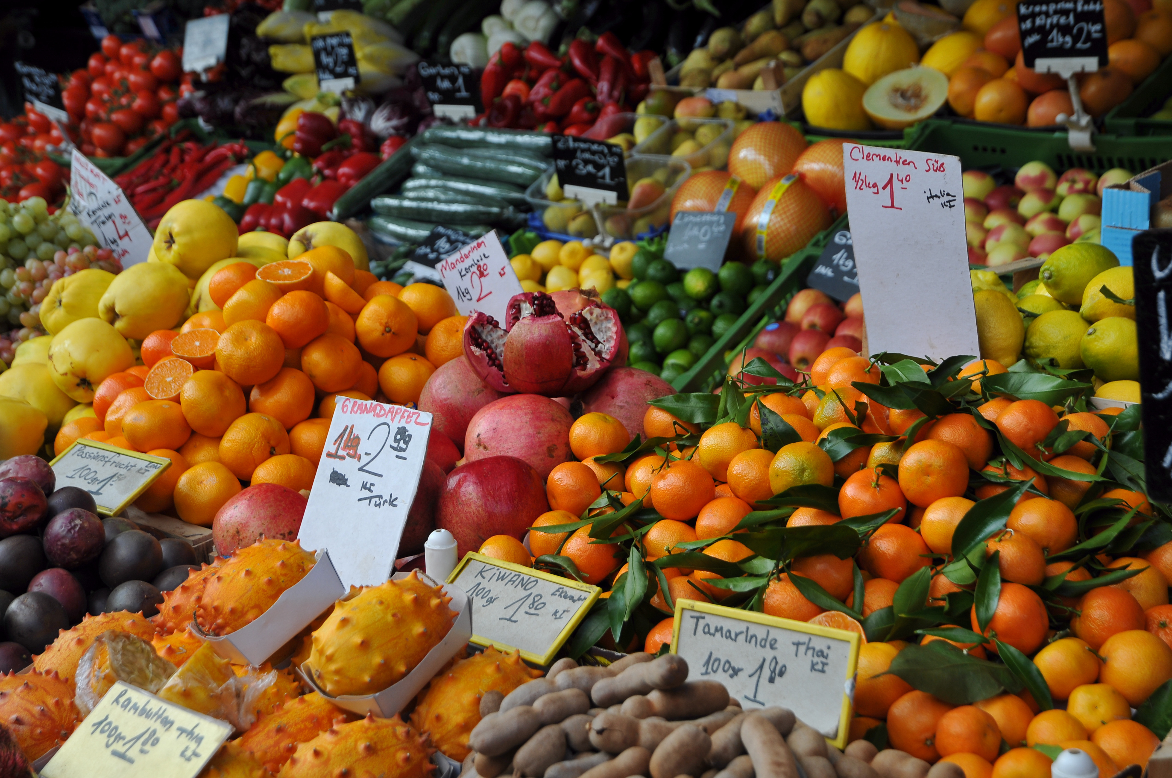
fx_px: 1853
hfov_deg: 35.1
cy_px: 389
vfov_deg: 23.7
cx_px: 586
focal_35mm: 57
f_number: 6.3
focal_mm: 38
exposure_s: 1/160
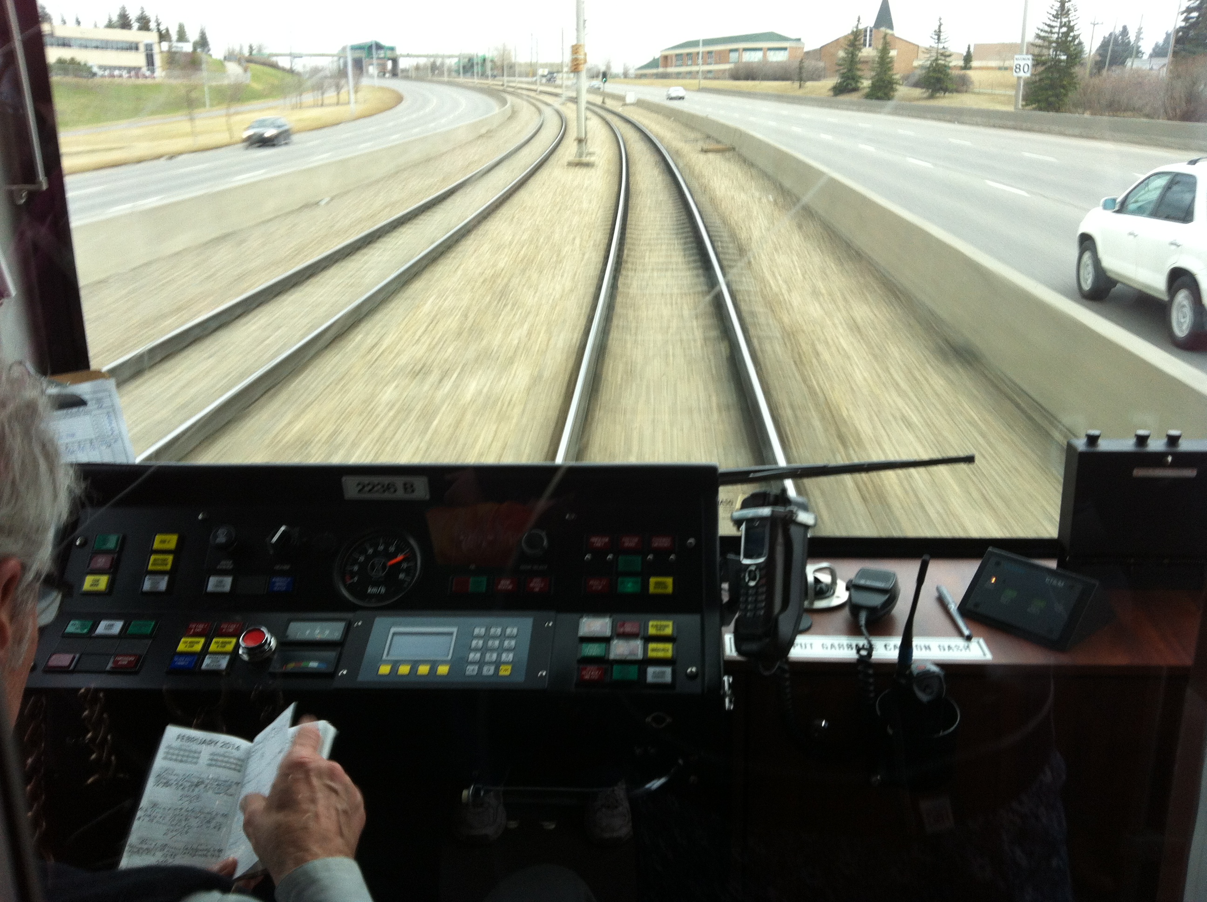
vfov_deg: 40.6
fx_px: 1219
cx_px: 604
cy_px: 451
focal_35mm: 35
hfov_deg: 52.7
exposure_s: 1/30
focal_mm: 3.85
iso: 80
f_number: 2.8
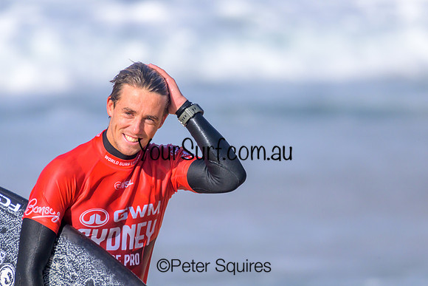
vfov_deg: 1.4
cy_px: 143
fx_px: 11891
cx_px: 214
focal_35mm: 1000
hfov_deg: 2.1
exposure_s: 1/2500
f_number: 11
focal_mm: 1000
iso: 1000
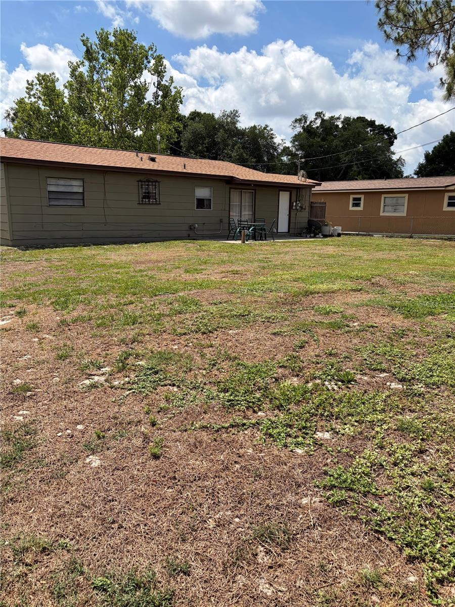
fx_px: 456
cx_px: 228
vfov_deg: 67.3
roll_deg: -1.3
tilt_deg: -12.0
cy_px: 304
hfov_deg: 53.1
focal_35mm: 26
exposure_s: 1/4950
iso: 64
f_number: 1.6
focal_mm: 5.96
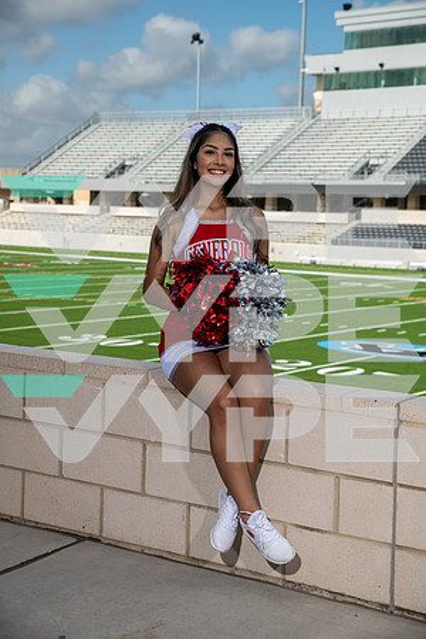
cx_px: 213
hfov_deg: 20.9
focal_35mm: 65
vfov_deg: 31.0
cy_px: 320
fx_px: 1154
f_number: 7.1
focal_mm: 65
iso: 100
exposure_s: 1/320
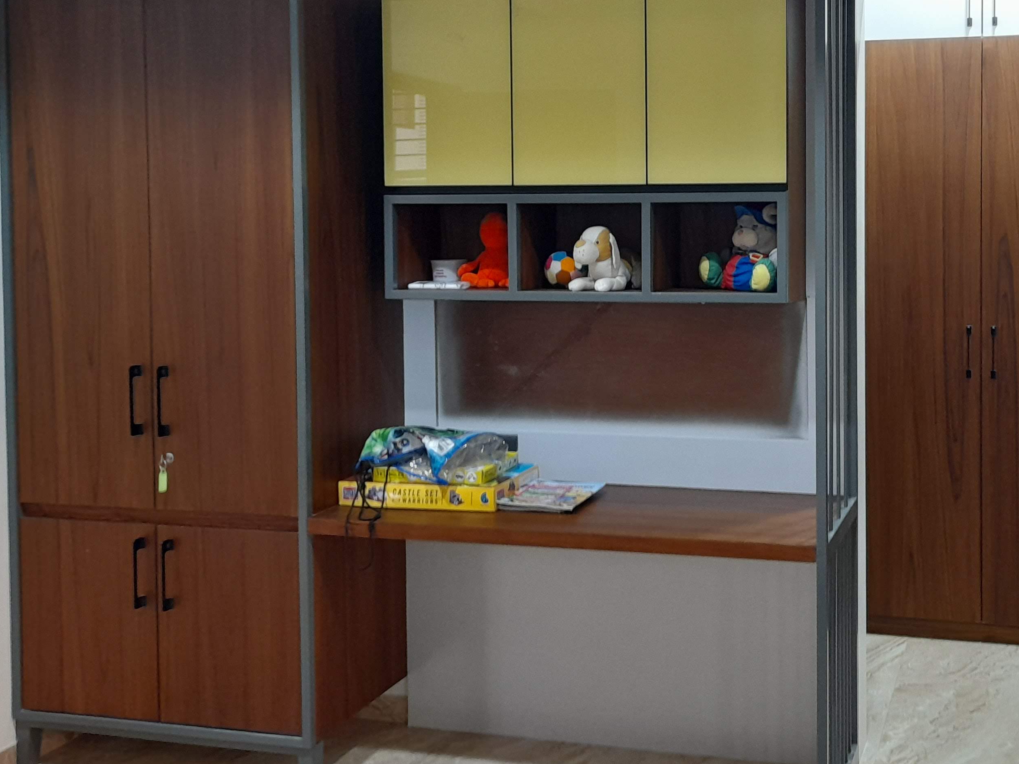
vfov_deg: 35.6
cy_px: 251
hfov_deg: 45.4
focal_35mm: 40
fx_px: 1177
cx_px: 747
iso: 400
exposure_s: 1/33
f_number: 2
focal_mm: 4.6
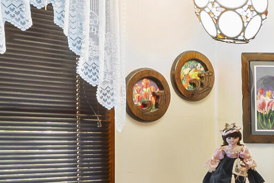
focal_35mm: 93
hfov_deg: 12.6
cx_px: 755
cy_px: 136
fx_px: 708
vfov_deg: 14.6
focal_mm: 16
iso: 400
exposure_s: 13
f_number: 10
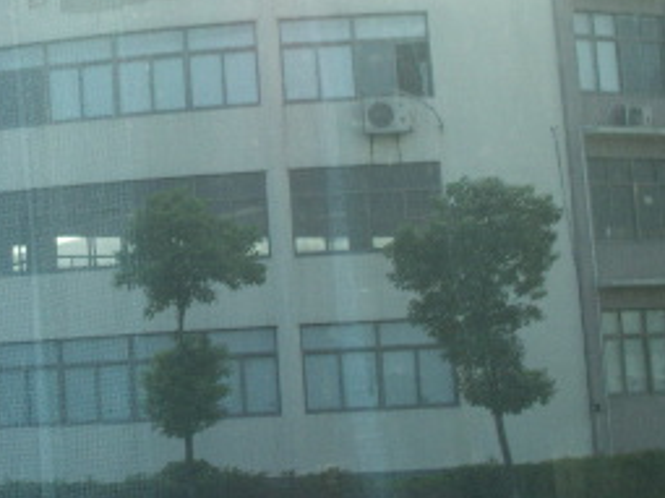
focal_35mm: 93
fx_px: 1786
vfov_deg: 15.8
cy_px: 104
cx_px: 50
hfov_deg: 20.6
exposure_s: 1/125
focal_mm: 7.7
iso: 50
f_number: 7.1
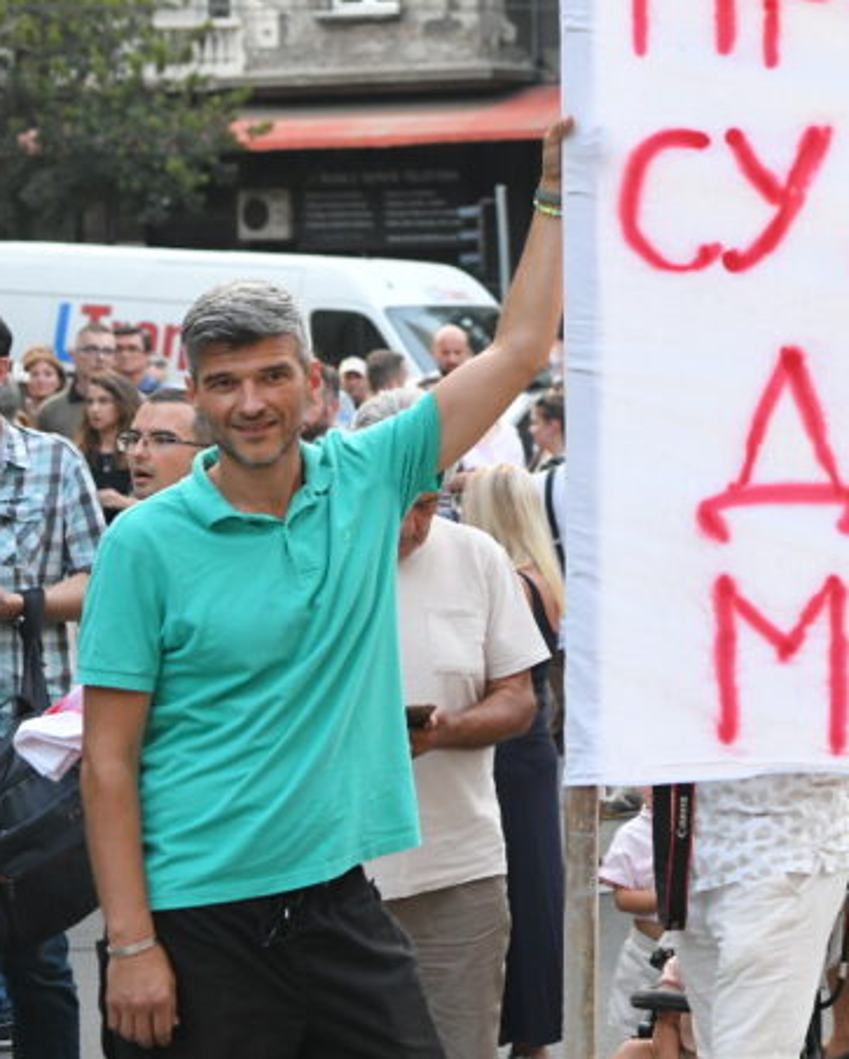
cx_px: 1130
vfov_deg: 18.0
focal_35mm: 106
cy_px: 307
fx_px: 3326
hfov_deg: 13.9
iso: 2000
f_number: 4
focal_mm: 50
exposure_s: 1/200
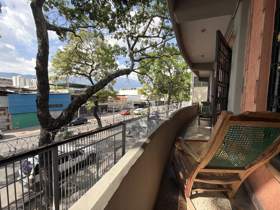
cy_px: 105
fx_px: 113
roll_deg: -0.8
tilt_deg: -3.5
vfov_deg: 85.7
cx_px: 140
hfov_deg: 102.1
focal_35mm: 14
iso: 50
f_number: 2.2
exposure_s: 1/502
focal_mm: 2.22
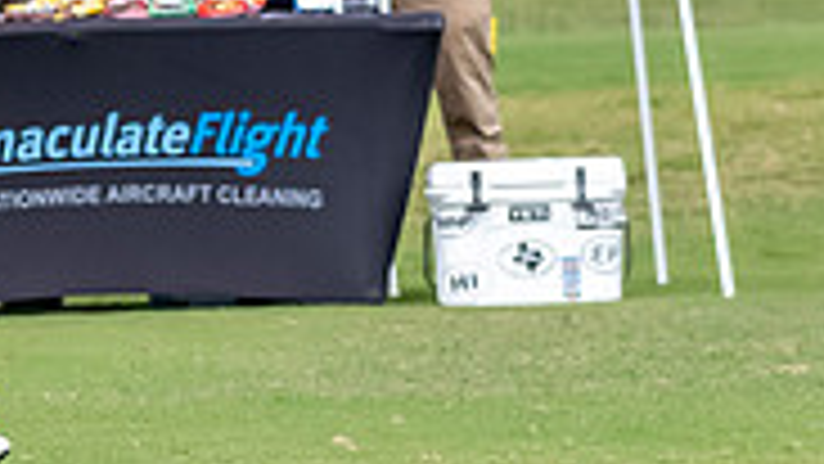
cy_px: -11
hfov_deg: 2.2
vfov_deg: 1.2
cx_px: -234
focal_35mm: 997
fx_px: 21787
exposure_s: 1/2000
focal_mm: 200
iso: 2000
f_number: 5.6
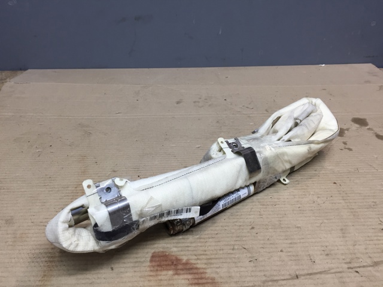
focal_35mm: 29
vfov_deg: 48.2
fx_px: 321
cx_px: 192
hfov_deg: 61.7
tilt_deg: -30.6
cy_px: 144
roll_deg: -2.4
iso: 32
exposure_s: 1/33
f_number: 2.2
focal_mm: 4.15
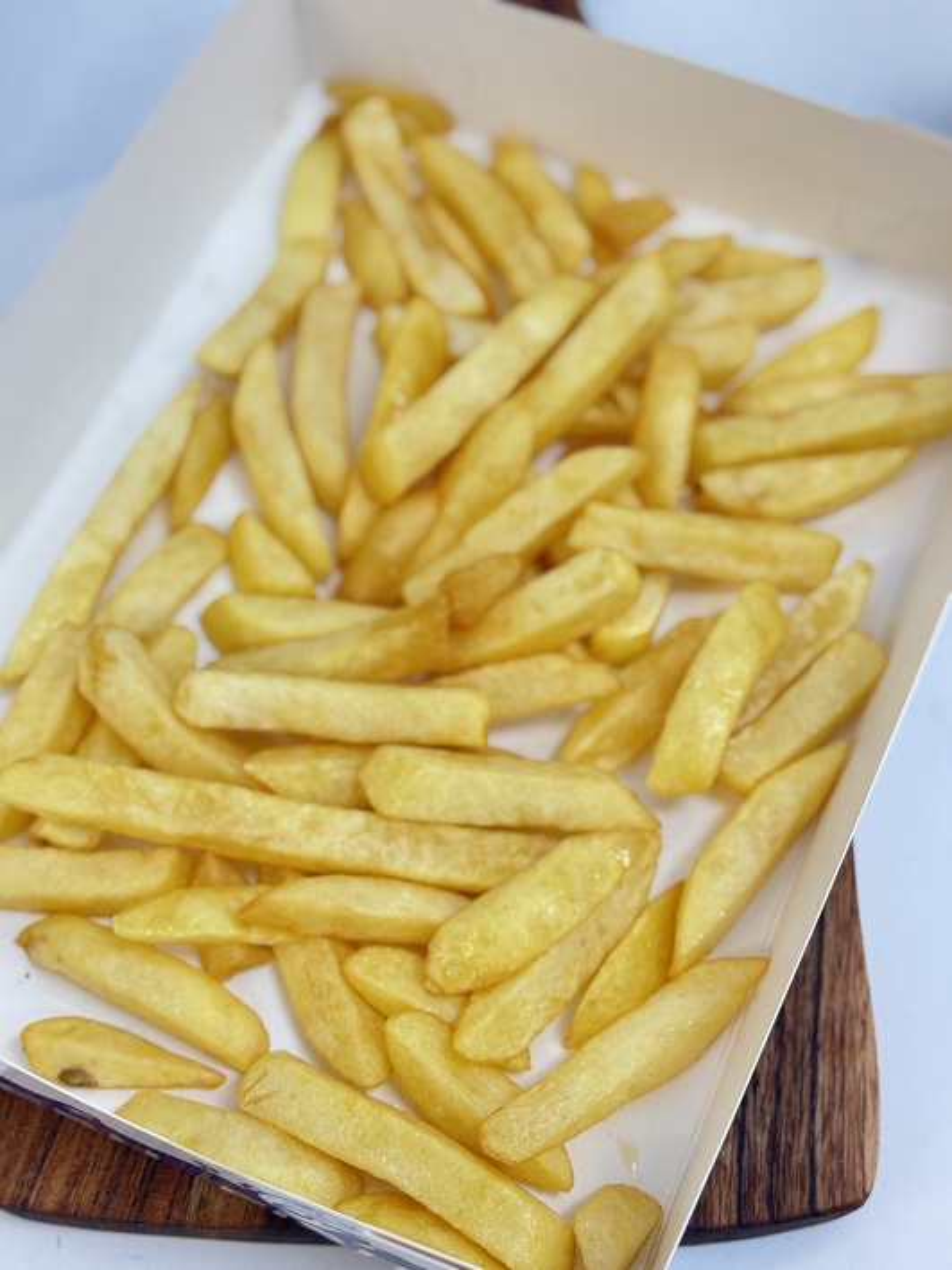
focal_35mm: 48
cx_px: 476
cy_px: 635
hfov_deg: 30.3
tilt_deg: -60.3
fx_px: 1760
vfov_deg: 39.7
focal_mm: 6.76
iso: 80
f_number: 1.78
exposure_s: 1/50
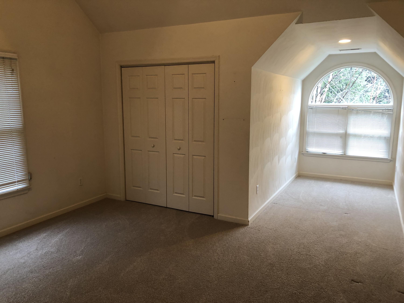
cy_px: 152
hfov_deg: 63.4
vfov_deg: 49.7
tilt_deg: -9.5
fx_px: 327
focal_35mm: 28
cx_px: 202
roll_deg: -0.9
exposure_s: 1/20
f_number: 1.8
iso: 40
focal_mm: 3.99
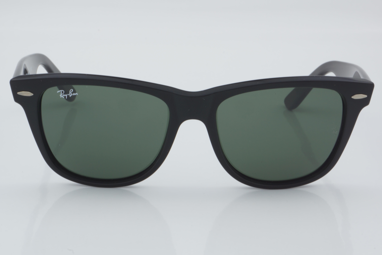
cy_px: 128
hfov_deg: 24.6
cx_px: 191
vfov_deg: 16.6
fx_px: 875
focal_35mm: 82
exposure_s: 1/4
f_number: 32
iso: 100
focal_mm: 55
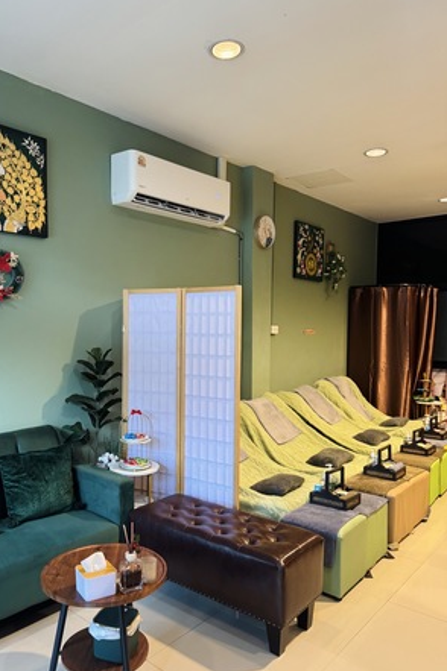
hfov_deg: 49.3
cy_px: 345
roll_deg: -0.4
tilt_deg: -1.2
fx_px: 485
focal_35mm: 26
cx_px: 186
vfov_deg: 69.4
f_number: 1.78
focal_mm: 6.76
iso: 320
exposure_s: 1/50
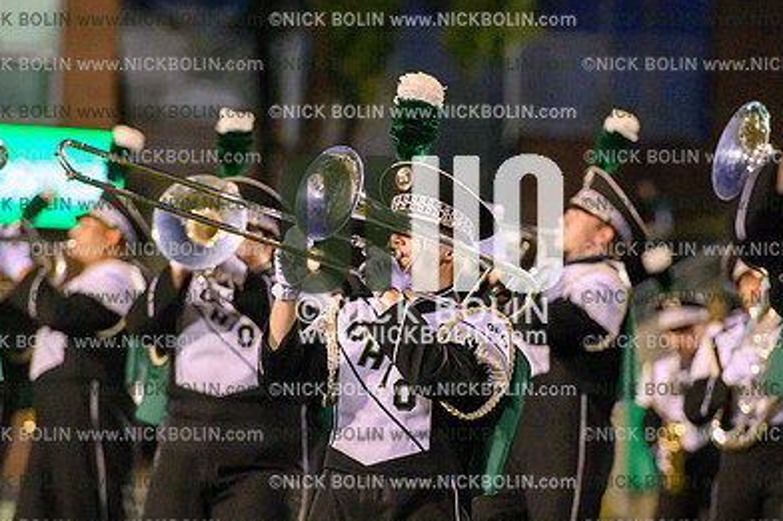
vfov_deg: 4.6
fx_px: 6435
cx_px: 421
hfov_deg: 7.0
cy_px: 251
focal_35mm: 296
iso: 10000
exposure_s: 1/1000
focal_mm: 200
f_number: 4
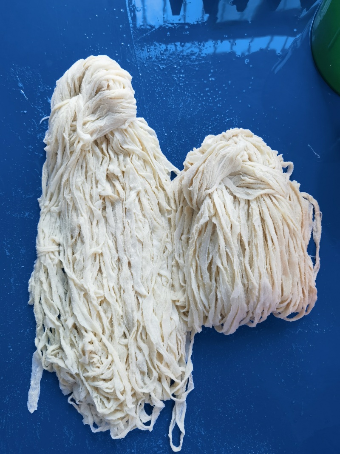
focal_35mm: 27
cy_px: 227
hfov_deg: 51.3
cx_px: 170
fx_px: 354
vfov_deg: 65.3
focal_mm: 6.67
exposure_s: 1/100
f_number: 1.9
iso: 200
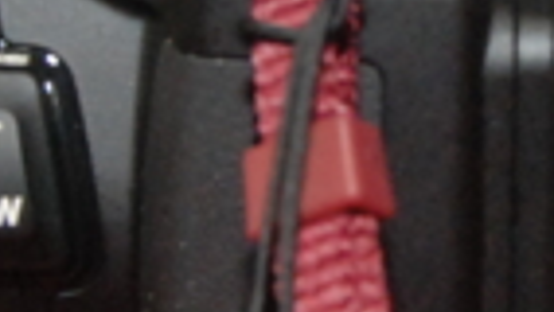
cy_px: 37
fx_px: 4041
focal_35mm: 275
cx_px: 659
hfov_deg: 7.8
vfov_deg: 4.4
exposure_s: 1/60
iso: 1600
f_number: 8
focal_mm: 31
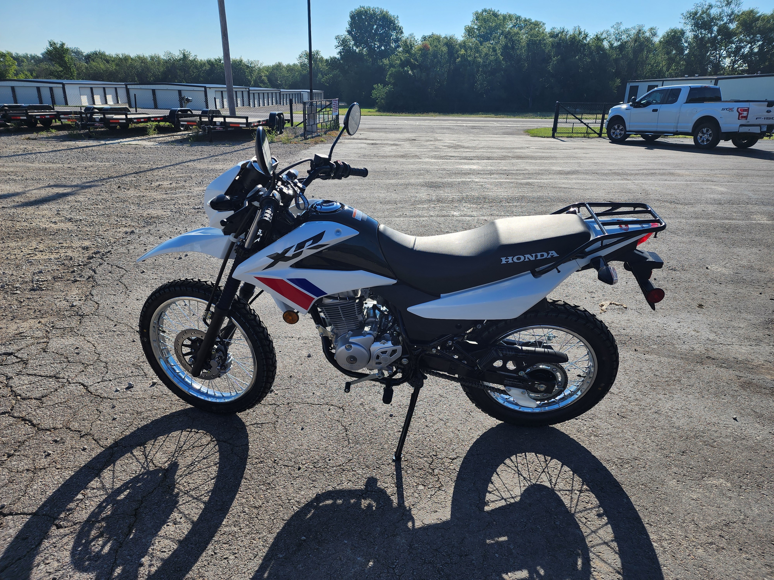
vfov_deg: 58.9
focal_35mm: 23
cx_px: 387
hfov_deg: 73.9
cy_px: 290
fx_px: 514
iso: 12
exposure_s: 1/1336
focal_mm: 6.4
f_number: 1.8
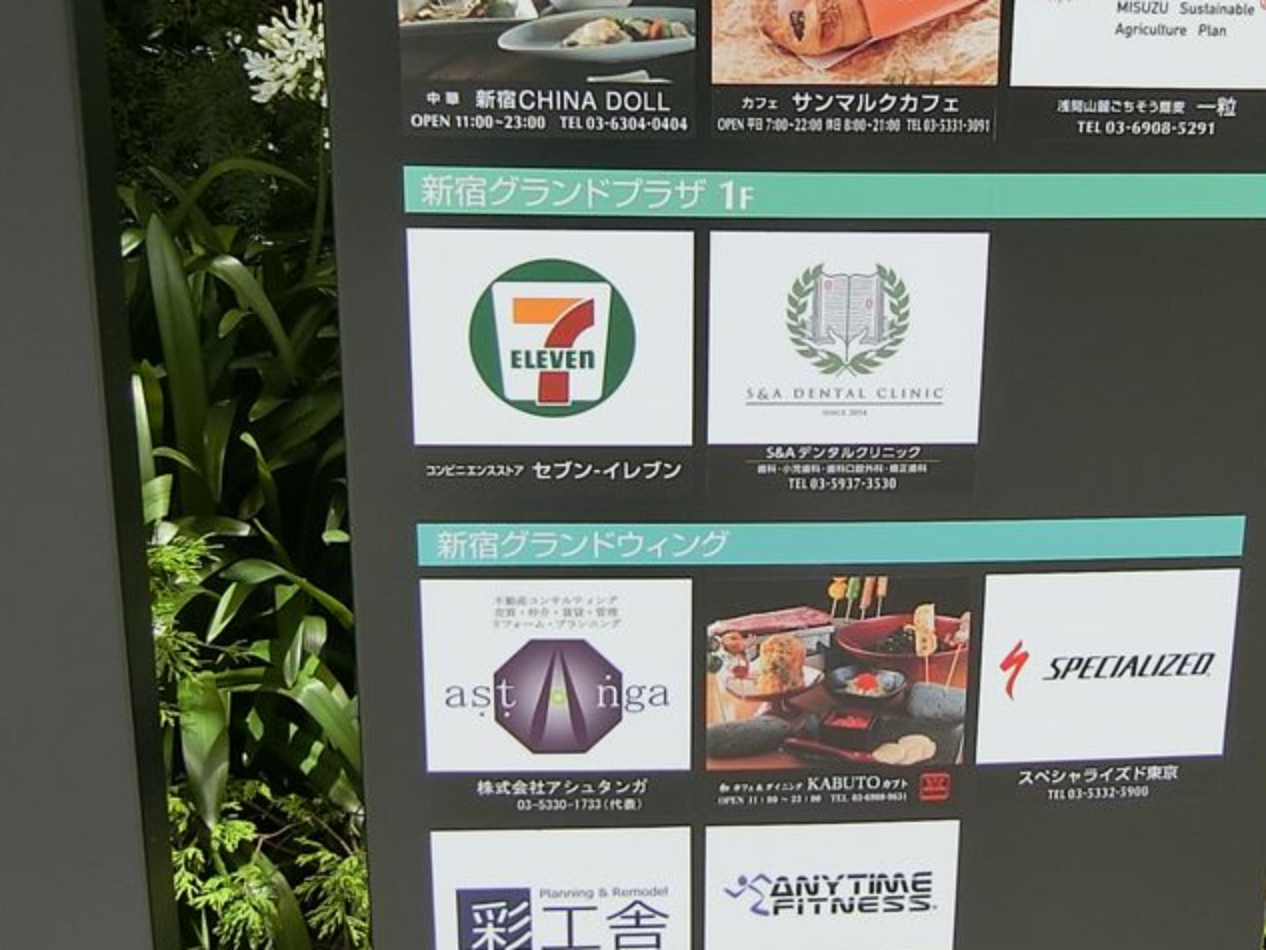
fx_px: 1756
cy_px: 362
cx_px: 838
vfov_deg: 30.2
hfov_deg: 39.2
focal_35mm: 48
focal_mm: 4.06
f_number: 2.7
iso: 80
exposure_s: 1/1000
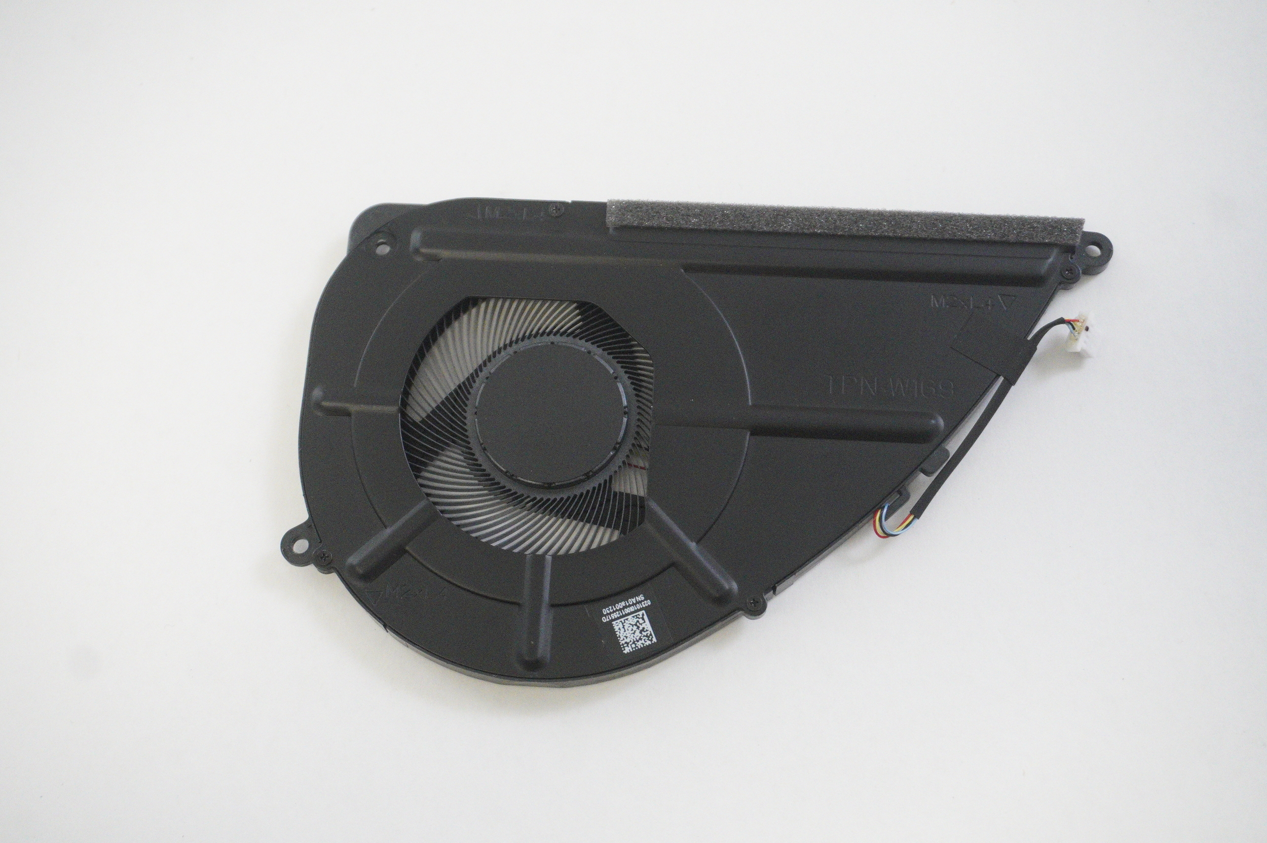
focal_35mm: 46
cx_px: 634
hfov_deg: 42.4
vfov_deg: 28.9
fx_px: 1635
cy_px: 422
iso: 6400
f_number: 5.6
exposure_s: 1/250
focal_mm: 31
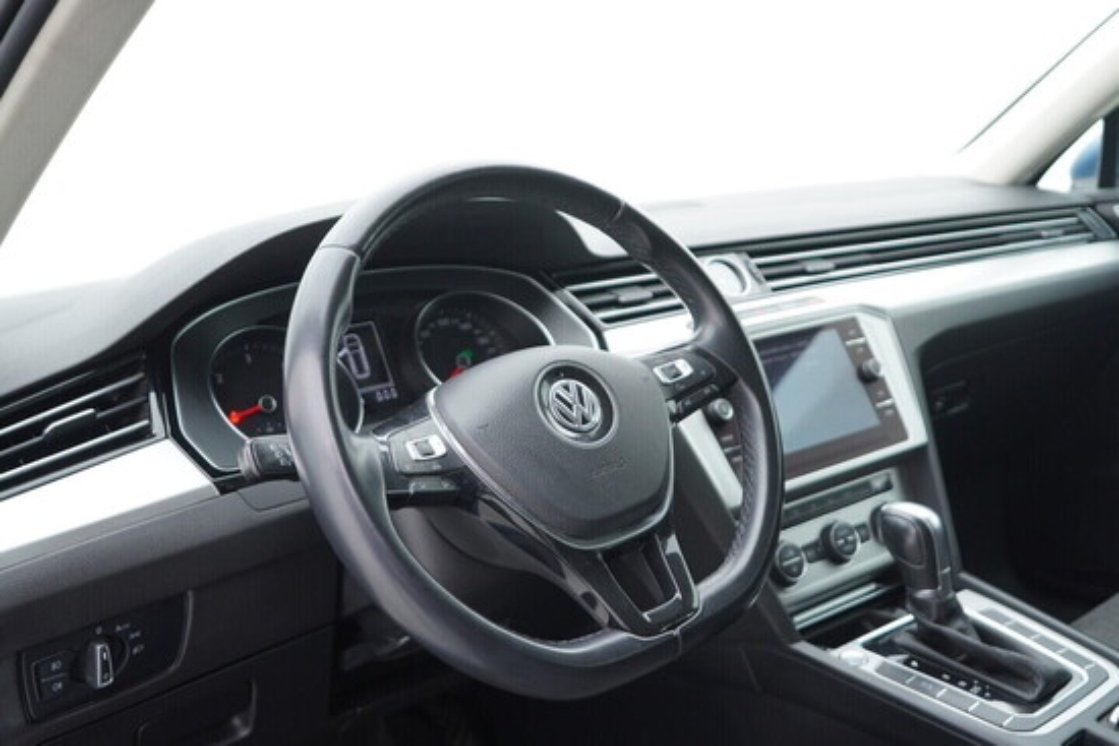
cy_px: 373
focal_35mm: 36
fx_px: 1119
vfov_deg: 36.9
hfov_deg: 53.1
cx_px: 560
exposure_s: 1/40
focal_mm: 24
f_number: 2.8
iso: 200
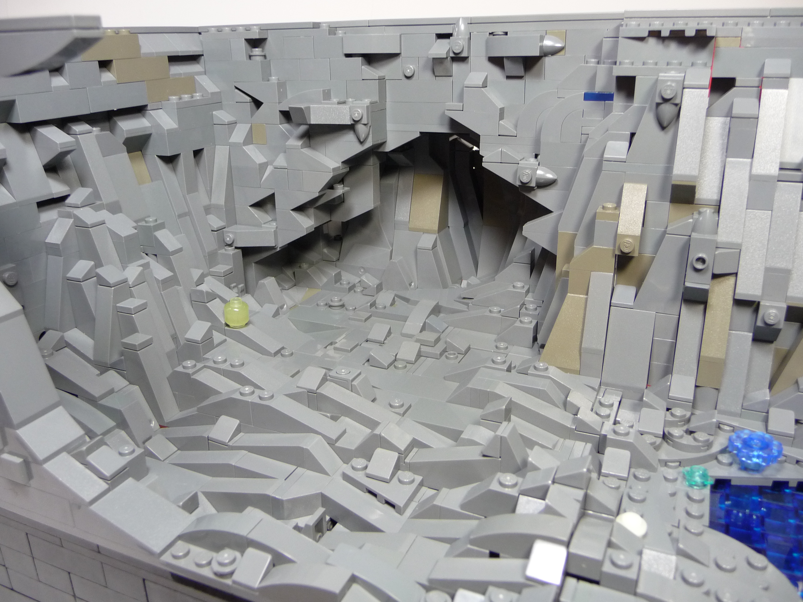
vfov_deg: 48.2
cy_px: 301
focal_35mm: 29
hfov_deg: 61.7
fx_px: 673
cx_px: 402
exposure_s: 1/30
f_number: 3.3
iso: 200
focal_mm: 4.7
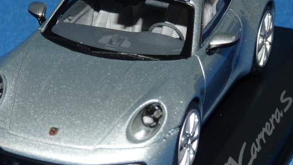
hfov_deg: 12.2
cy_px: 73
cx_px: 120
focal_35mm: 177
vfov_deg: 6.9
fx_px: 1375
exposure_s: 1/40
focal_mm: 12.4
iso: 100
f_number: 4
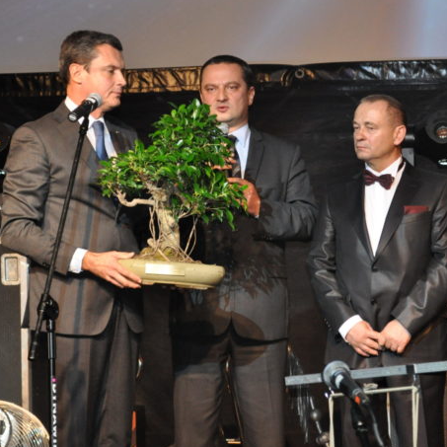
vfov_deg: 14.1
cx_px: 216
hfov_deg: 14.1
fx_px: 1808
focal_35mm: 124
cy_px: 209
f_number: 5.6
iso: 1600
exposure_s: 1/60
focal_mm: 55
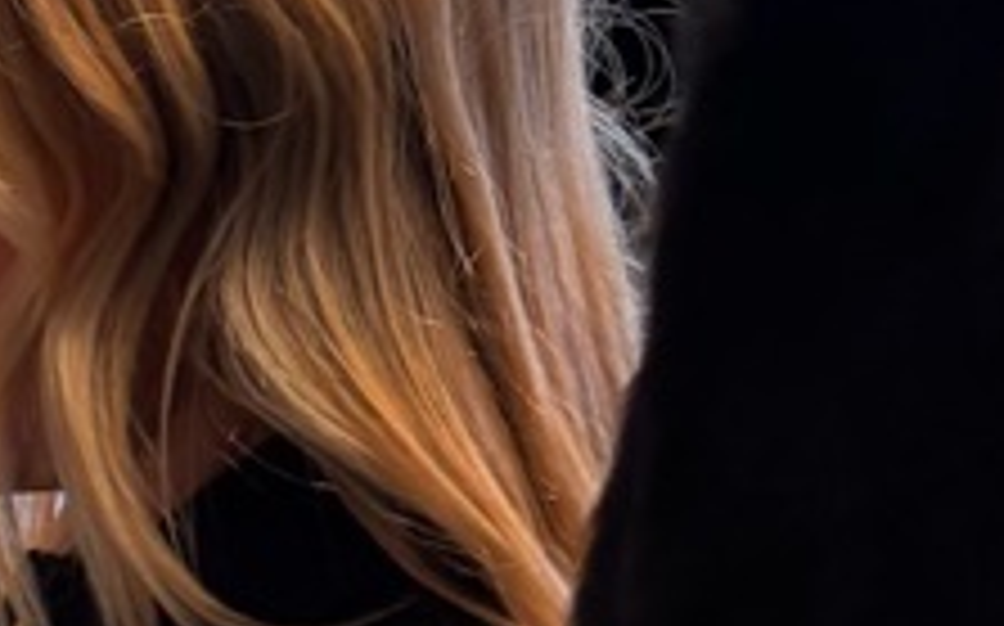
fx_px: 3746
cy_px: 1013
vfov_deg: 9.2
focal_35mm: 137
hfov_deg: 13.3
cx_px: -941
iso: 160
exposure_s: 1/100
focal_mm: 6.76
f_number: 1.78
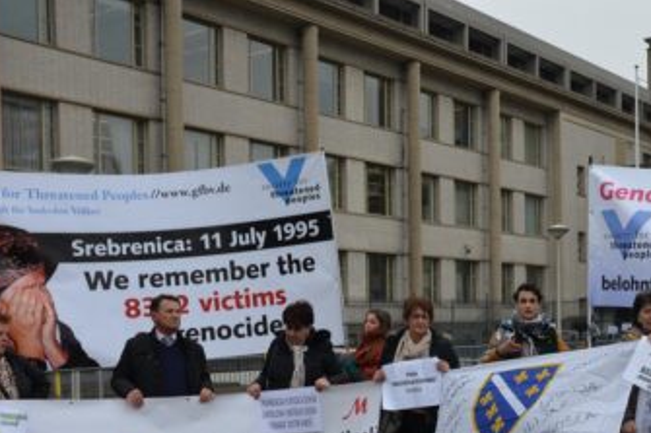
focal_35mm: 58
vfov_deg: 23.0
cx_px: 445
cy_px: 346
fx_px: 1048
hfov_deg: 34.1
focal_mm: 24
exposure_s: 1/250
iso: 160
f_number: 8
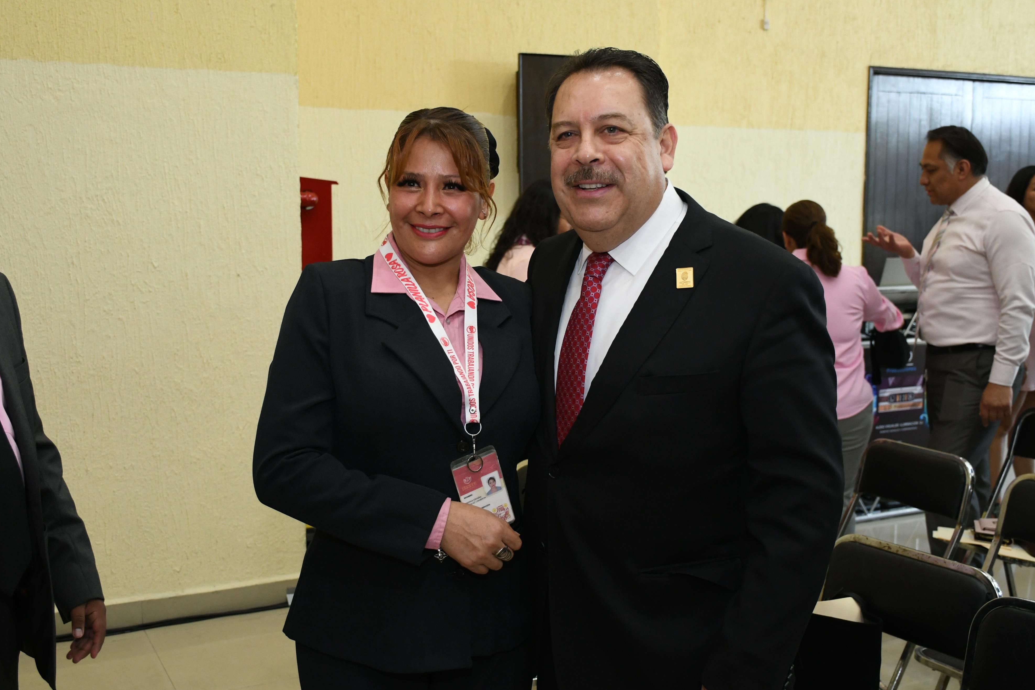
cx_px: 500
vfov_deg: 35.0
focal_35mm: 38
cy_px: 329
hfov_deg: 50.7
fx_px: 1092
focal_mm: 24
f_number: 3.8
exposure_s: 1/100
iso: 1250
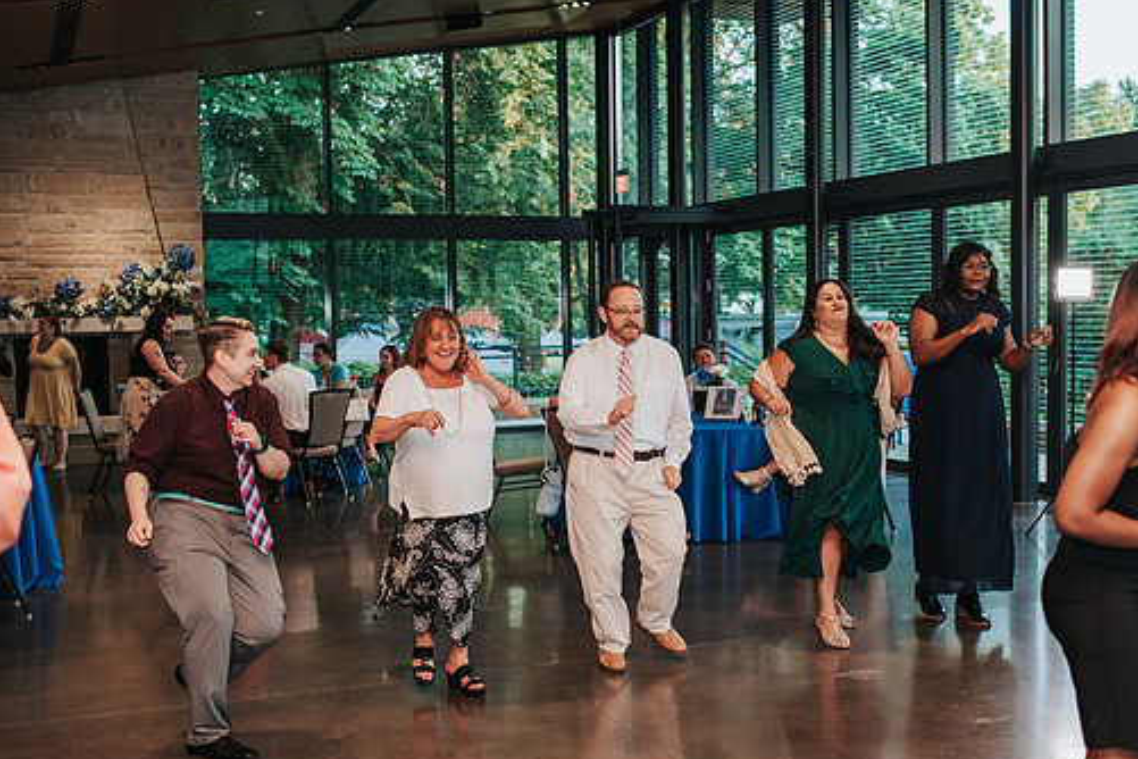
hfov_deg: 43.5
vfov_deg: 29.8
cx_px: 639
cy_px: 415
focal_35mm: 45
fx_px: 1422
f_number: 2.8
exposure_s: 1/160
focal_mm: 35
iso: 720
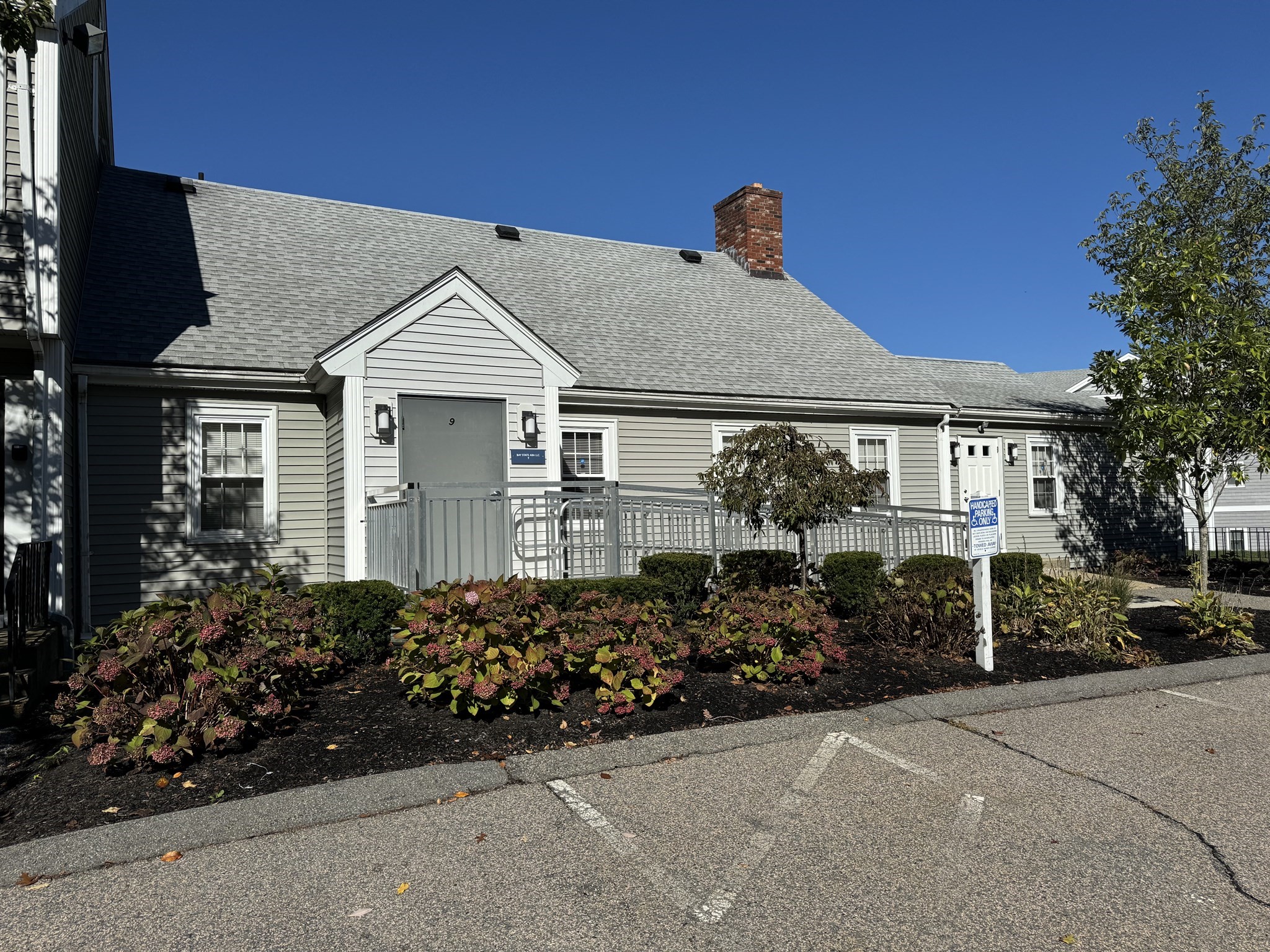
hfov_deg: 71.6
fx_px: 881
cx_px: 635
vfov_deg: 56.8
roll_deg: +1.4
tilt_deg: +1.3
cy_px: 476
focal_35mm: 24
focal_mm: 6.76
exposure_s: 1/9009
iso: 80
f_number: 1.78
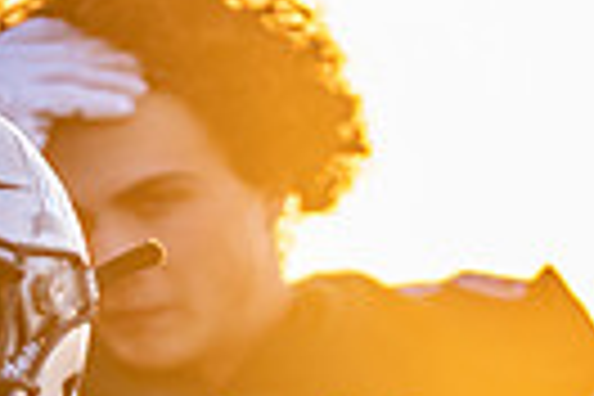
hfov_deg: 2.8
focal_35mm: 746
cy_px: 677
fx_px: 12308
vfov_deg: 1.8
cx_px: 72
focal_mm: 170
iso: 160
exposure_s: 1/320
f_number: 2.8
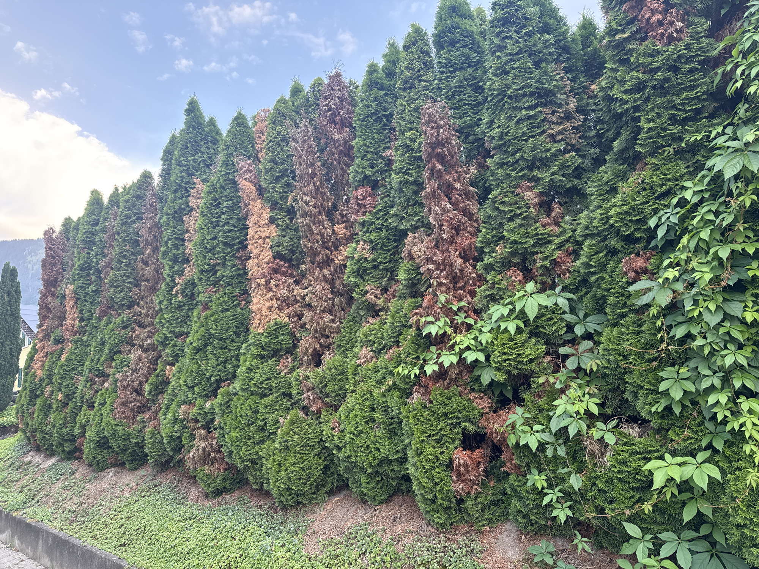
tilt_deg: +12.9
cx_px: 380
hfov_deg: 71.6
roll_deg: +3.9
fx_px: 526
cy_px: 284
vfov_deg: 56.8
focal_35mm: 24
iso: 200
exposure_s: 1/111
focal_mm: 6.76
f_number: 1.78
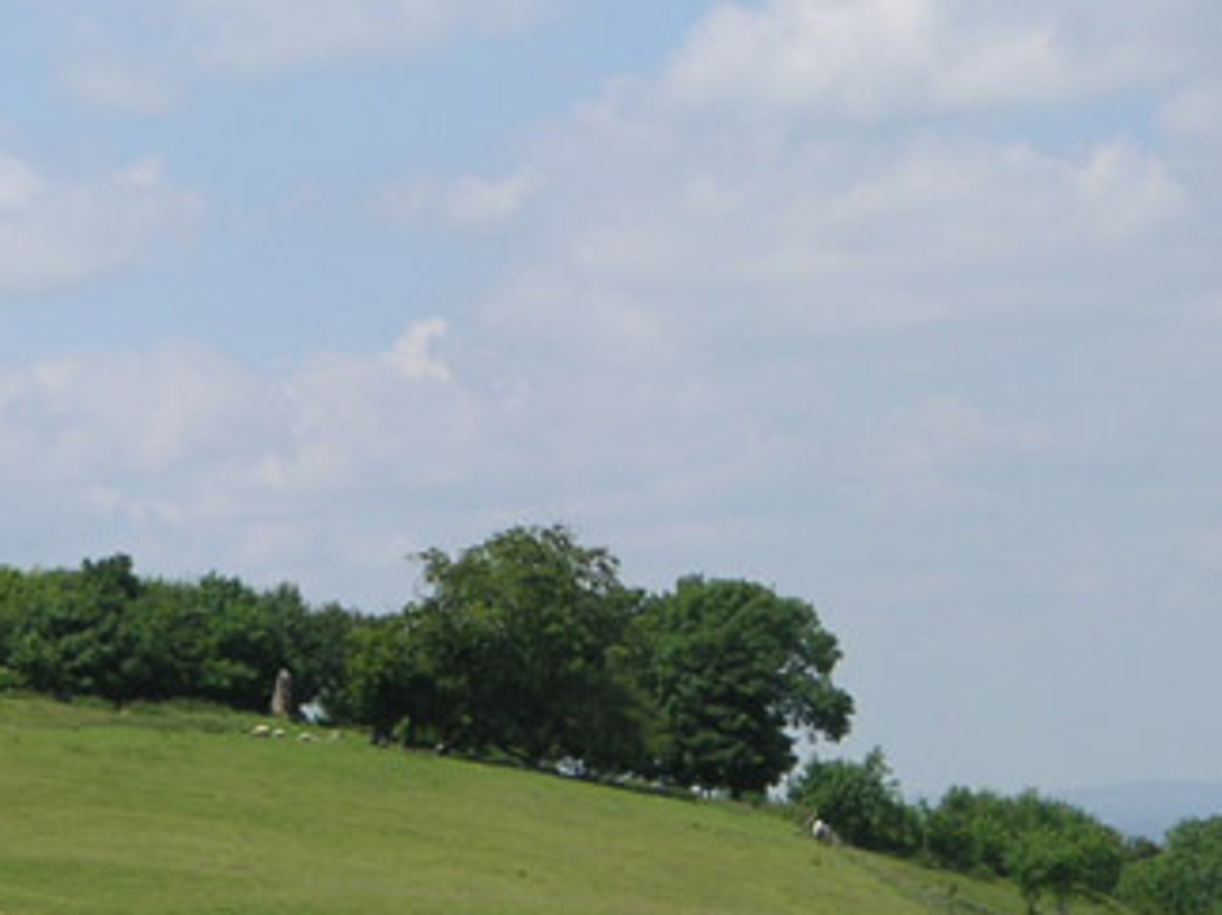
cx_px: 189
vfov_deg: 9.3
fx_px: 5611
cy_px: 609
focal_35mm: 159
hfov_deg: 12.4
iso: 50
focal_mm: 12.2
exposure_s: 1/180
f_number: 8
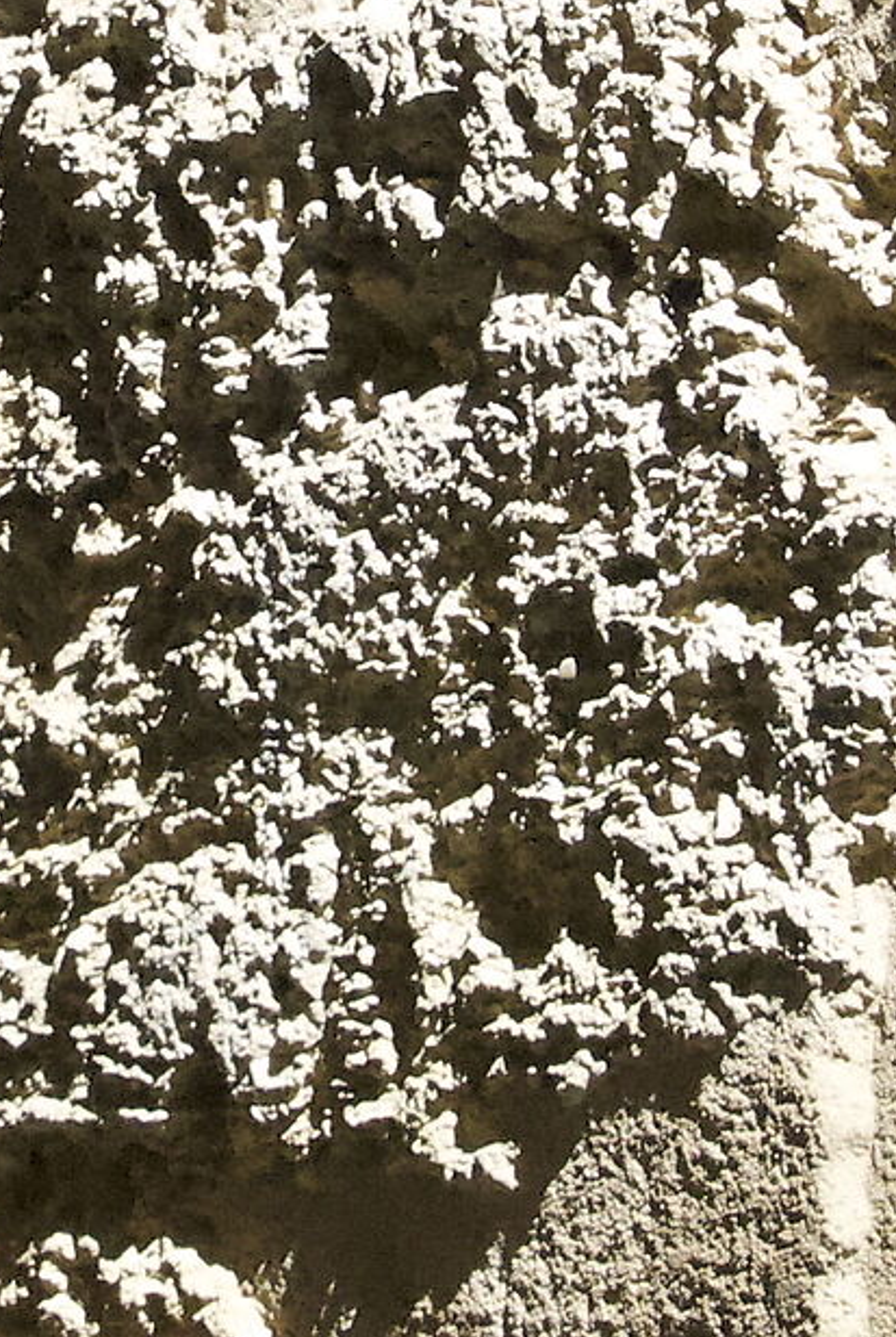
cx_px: -55
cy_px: -87
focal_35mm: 257
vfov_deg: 8.0
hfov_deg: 5.4
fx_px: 9556
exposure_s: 1/400
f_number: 10
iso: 1600
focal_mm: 44
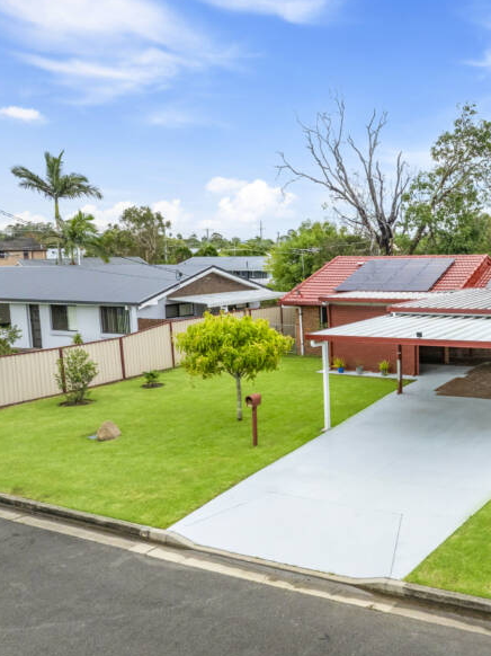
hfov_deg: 40.2
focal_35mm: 33
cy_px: 333
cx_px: 428
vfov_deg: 55.4
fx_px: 625
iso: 400
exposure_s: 1/2000
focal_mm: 12.29
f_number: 6.3
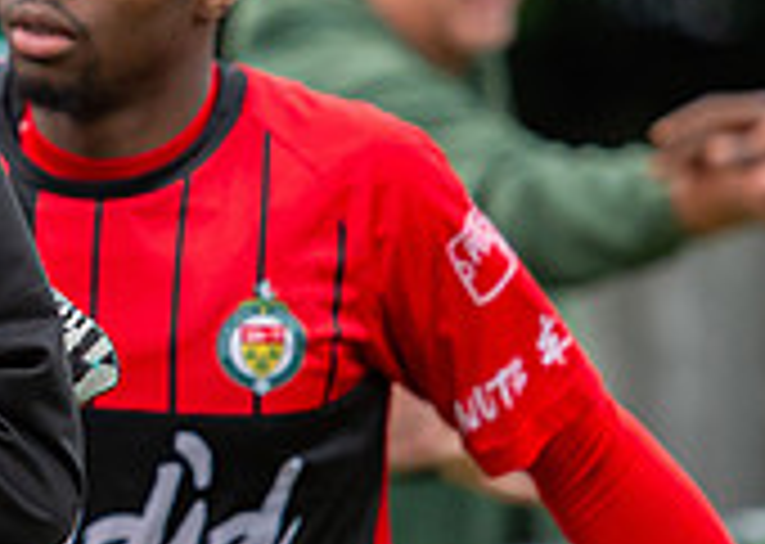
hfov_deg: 2.9
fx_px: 15169
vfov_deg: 2.1
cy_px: 84
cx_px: -206
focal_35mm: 699
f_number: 4
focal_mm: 170
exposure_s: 1/1000
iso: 1600
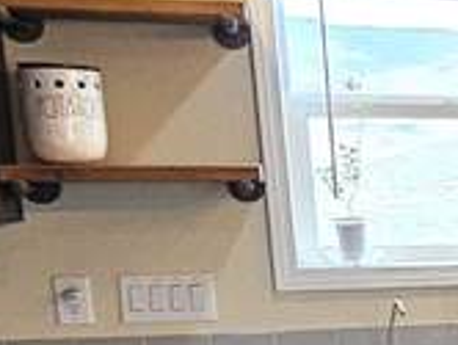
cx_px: 990
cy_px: 444
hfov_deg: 14.9
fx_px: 1325
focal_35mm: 100
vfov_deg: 14.2
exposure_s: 1/60
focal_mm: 2.2
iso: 64
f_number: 2.2
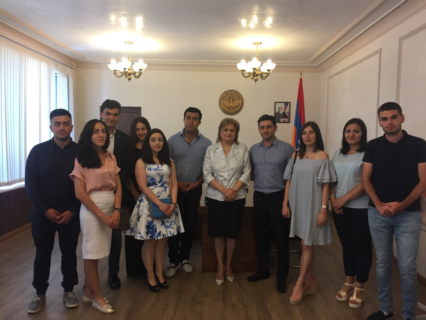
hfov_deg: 61.7
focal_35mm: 29
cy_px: 160
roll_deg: -1.7
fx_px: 357
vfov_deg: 48.2
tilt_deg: -4.4
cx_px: 213
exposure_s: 1/33
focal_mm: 4.15
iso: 64
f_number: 2.2
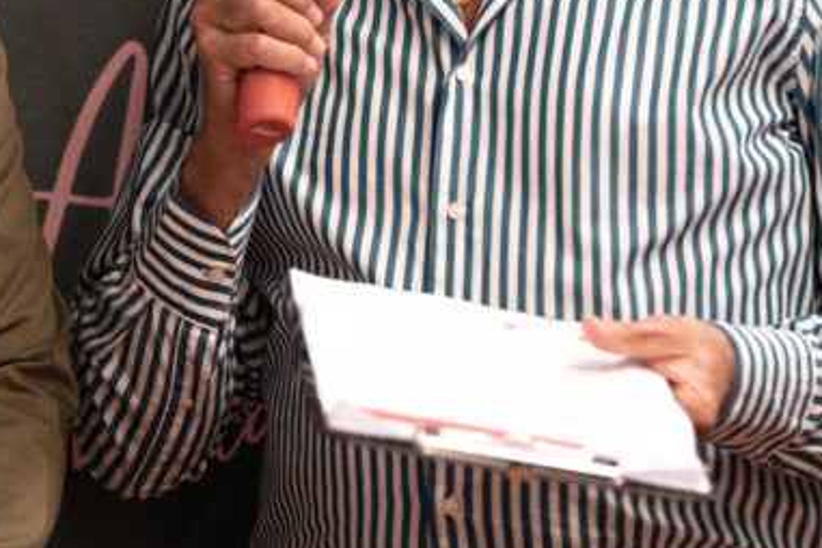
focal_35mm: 366
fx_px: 8356
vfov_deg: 3.8
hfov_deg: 5.6
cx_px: 43
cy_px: 31
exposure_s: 1/320
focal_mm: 136
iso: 8000
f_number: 2.8
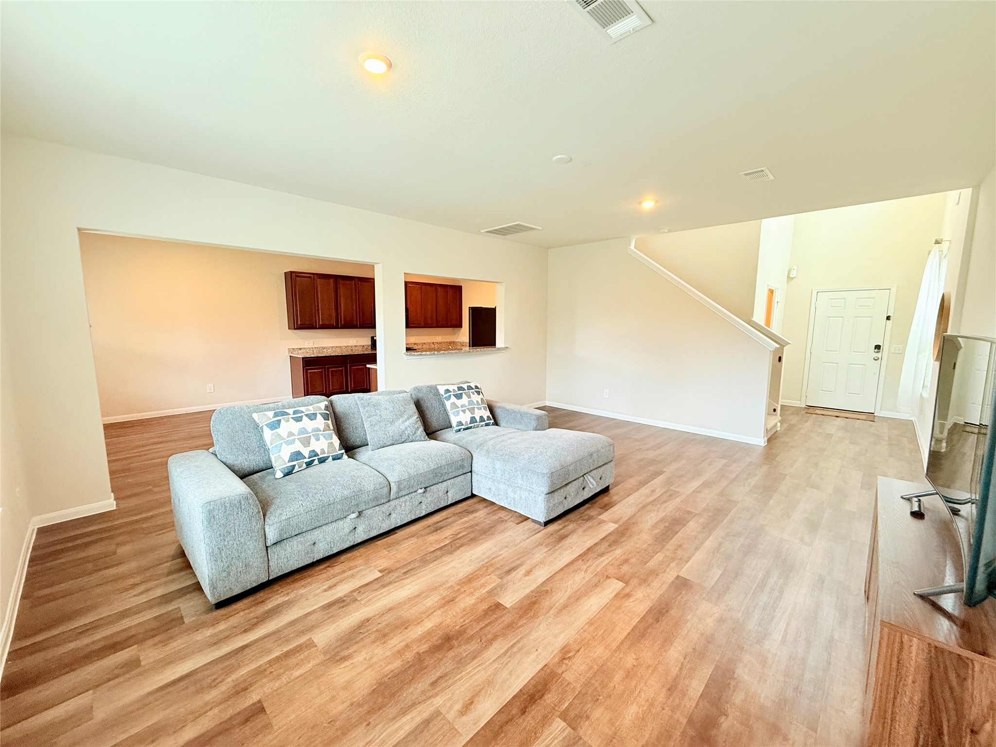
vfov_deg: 85.7
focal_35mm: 14
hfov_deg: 102.1
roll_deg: -0.5
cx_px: 498
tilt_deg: -7.2
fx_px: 403
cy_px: 374
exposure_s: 1/60
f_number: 2.2
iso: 200
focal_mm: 2.22
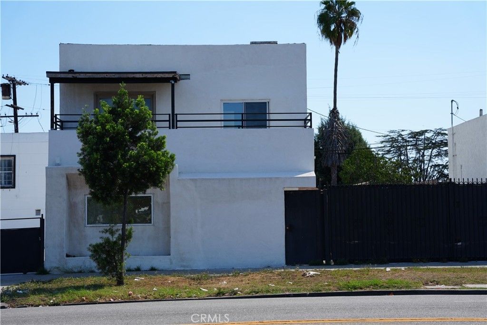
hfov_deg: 28.8
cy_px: 162
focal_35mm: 70
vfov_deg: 19.5
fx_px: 947
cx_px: 244
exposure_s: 1/640
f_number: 5
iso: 100
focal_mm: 70
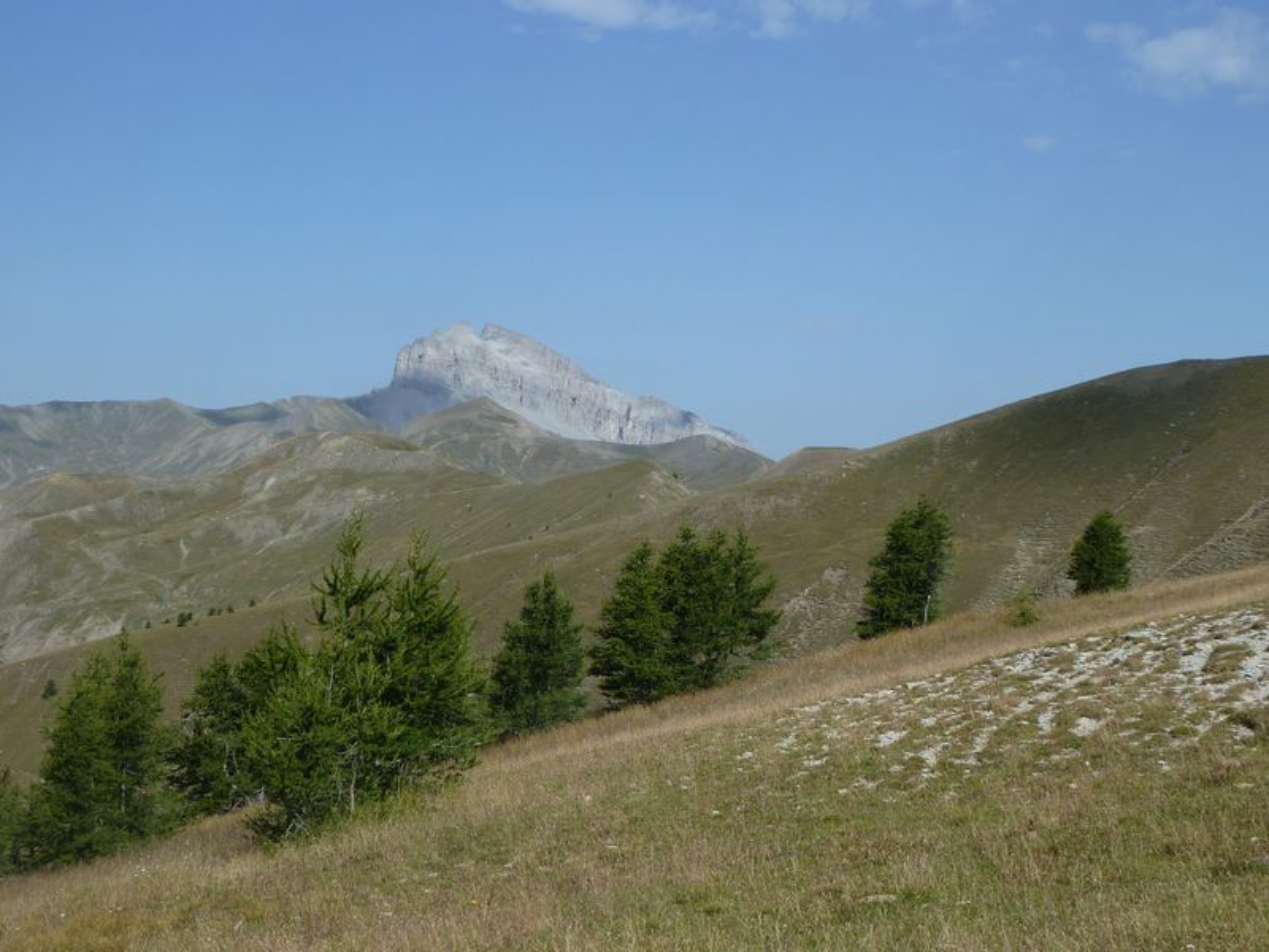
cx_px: 634
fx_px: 2163
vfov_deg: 24.8
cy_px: 476
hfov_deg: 32.7
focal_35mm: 59
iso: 80
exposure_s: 1/500
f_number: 5.6
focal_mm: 9.7
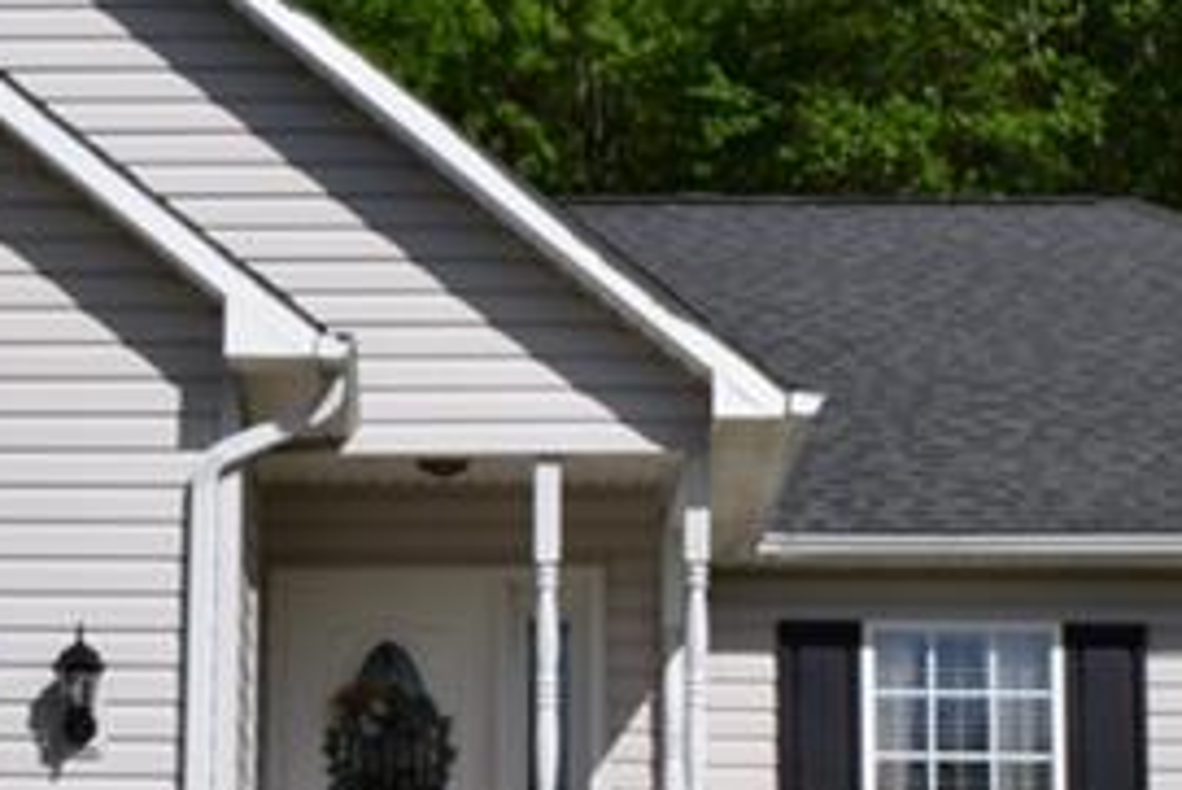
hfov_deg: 19.9
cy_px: 703
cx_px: 292
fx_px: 3351
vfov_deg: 13.3
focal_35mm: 102
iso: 200
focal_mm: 18
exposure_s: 1/500
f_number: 11
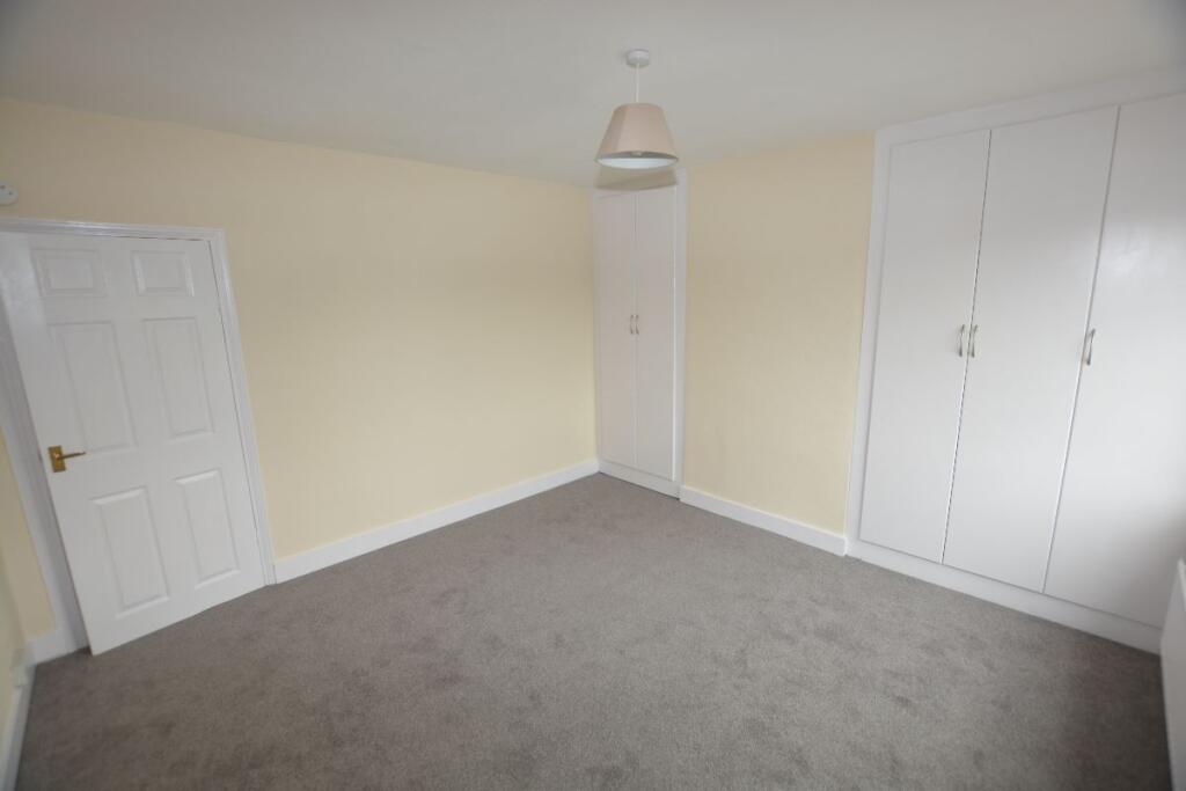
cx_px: 593
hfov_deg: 100.4
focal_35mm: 15
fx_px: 494
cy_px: 396
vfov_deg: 77.3
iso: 280
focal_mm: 10
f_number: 4
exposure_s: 1/60
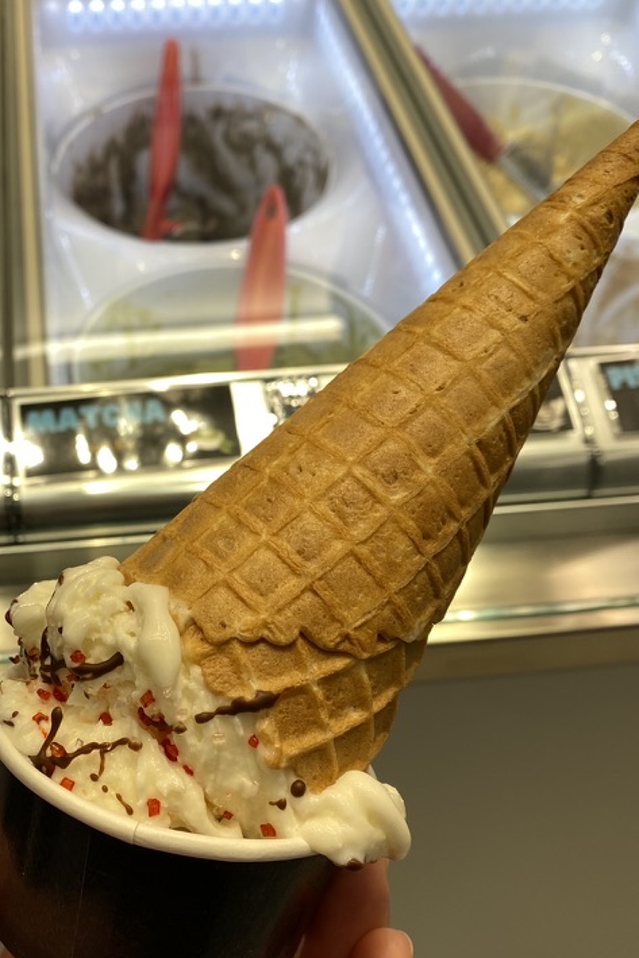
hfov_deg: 33.5
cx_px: 157
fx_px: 1039
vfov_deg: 49.5
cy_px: 517
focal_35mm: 39
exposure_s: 1/120
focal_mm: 4.25
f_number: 1.8
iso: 32
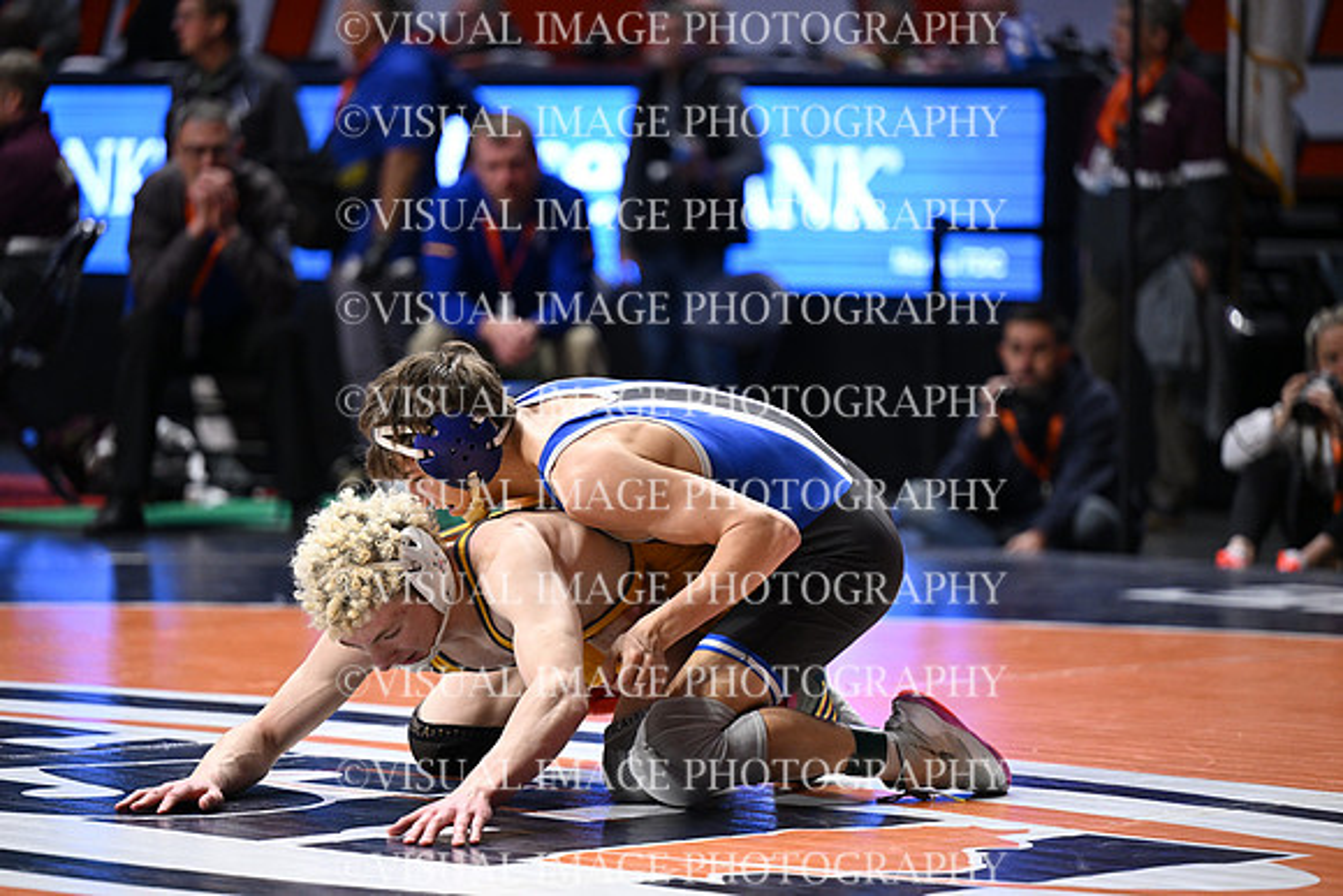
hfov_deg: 13.2
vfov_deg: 8.9
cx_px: 672
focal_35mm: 155
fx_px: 5783
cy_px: 448
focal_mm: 155
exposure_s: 1/1000
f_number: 2.8
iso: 2800
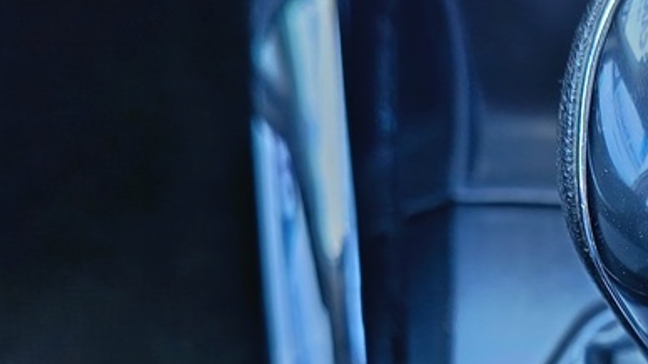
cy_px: 372
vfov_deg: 17.0
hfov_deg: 27.8
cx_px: 721
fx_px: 1185
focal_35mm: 69
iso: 2498
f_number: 1.75
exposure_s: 1/33.3
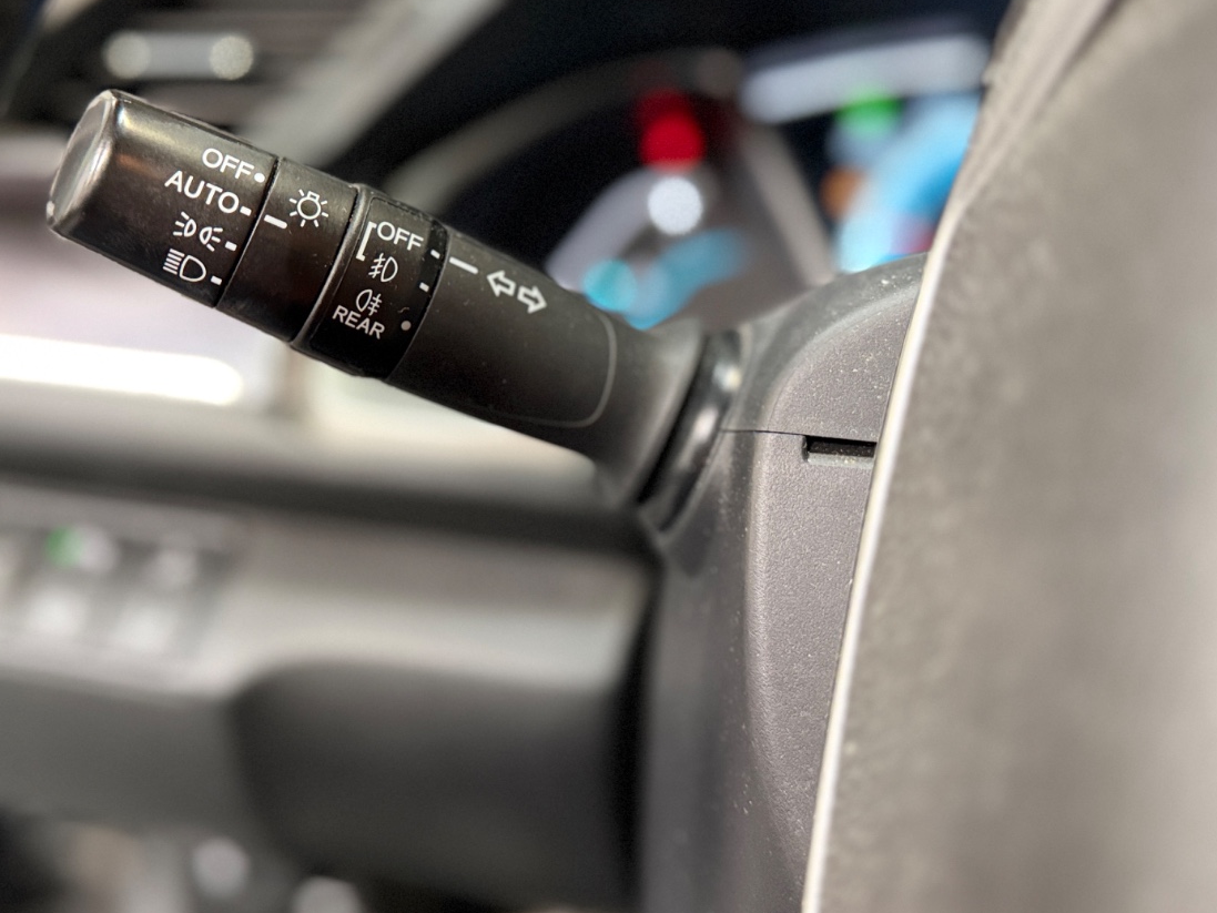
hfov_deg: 52.0
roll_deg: +0.0
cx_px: 453
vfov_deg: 40.2
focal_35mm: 35
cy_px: 298
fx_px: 1231
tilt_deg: -13.4
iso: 640
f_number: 1.78
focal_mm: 6.76
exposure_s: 1/33
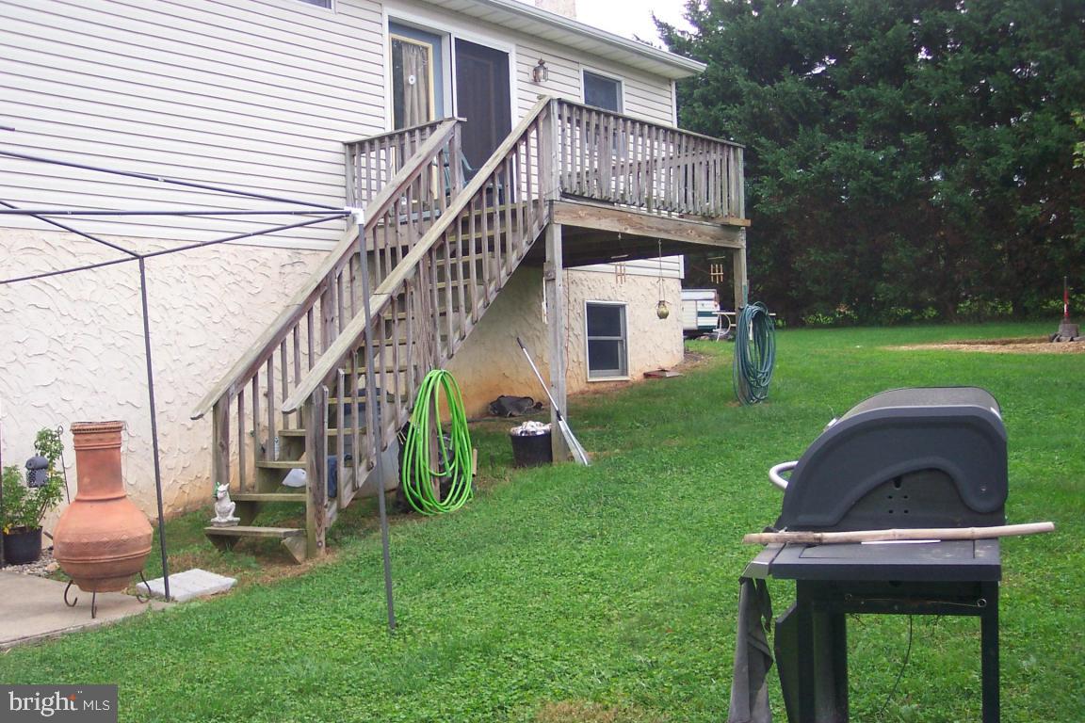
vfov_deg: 35.1
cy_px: 362
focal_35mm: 38
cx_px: 542
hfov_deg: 50.7
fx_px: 1145
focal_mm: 8
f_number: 2.8
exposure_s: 1/350
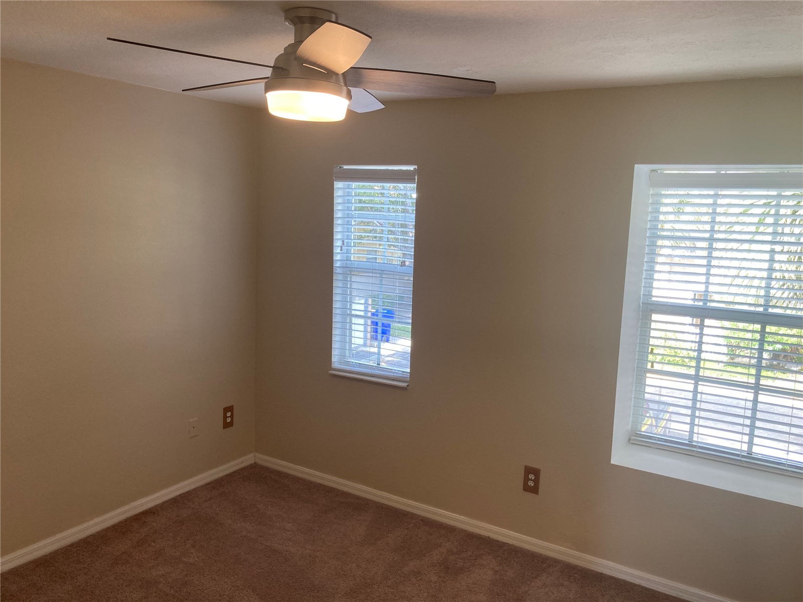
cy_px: 301
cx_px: 402
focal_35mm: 28
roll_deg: -2.2
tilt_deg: -6.7
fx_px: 650
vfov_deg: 49.7
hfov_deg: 63.4
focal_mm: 3.99
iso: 50
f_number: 1.8
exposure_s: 1/60
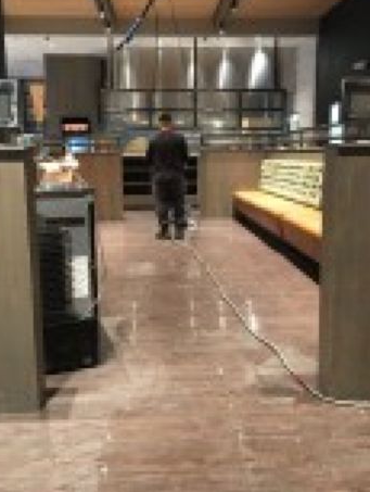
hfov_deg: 44.2
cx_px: 176
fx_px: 455
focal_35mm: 32
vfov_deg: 56.6
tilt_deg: -7.1
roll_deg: +0.8
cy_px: 222
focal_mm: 4.15
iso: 50
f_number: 2.2
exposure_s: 1/4
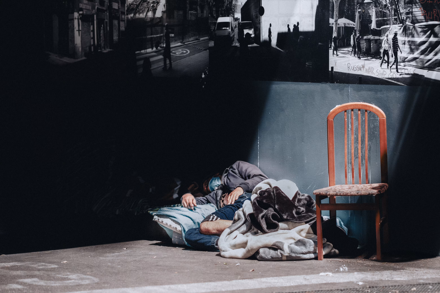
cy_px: 146
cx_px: 220
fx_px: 1650
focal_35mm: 135
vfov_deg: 10.2
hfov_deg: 15.2
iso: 800
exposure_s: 1/2000
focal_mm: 90
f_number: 2
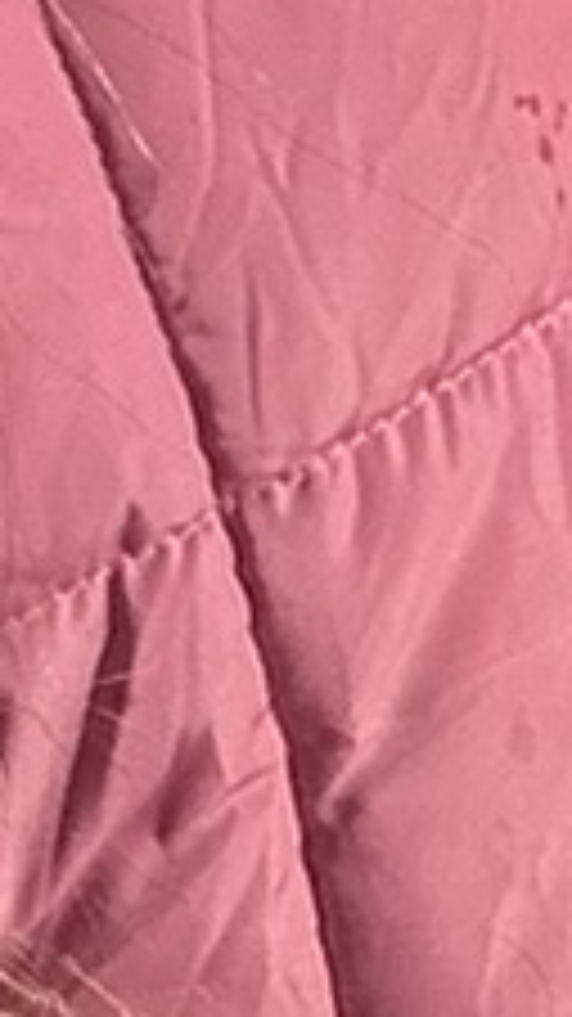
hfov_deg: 5.3
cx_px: -104
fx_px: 6125
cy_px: -2286
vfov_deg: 7.9
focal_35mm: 227
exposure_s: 1/525
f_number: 1.9
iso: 25
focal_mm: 2.69
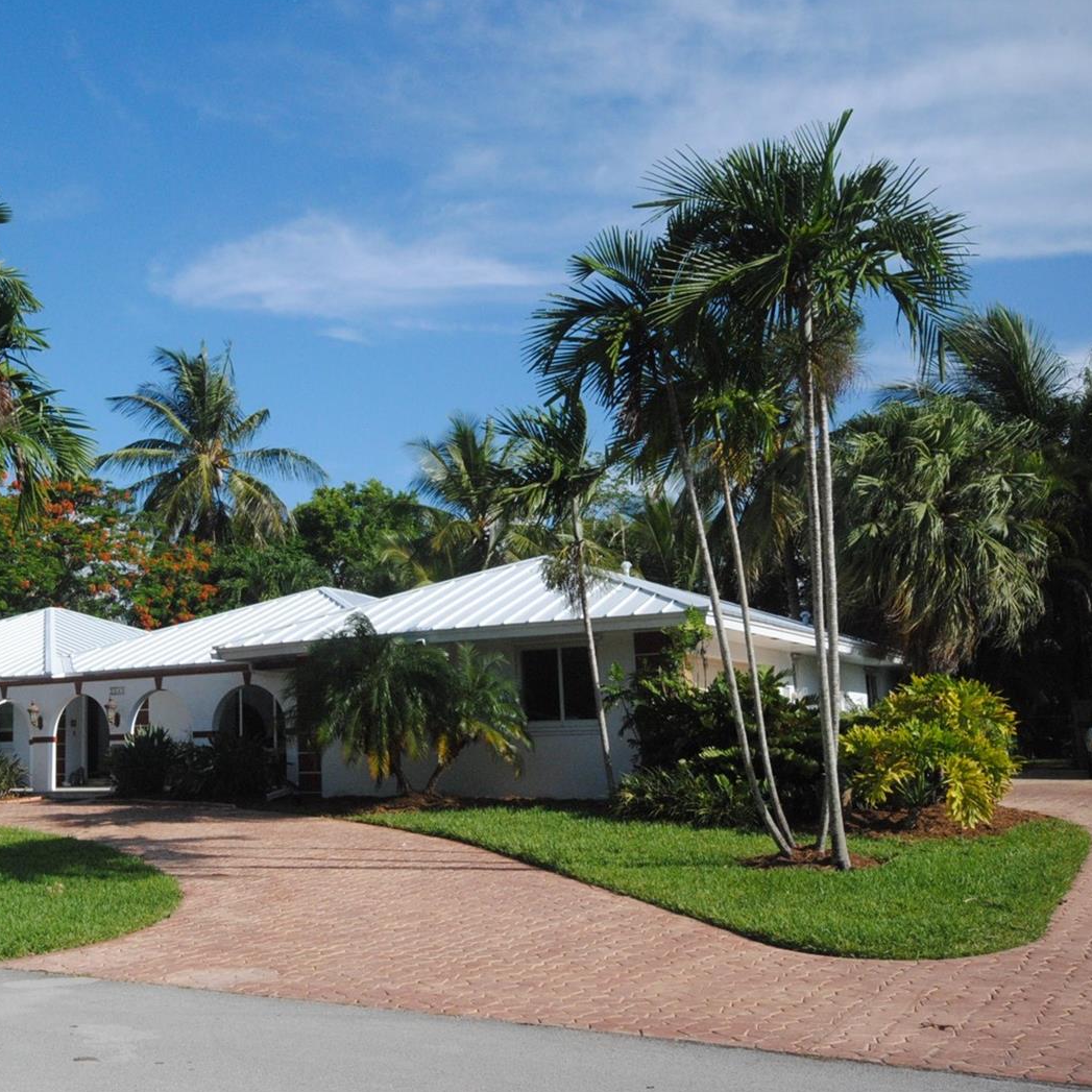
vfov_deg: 42.8
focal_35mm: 39
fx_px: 1392
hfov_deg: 41.6
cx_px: 278
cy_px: 538
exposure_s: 1/800
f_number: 14
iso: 800
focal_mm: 20
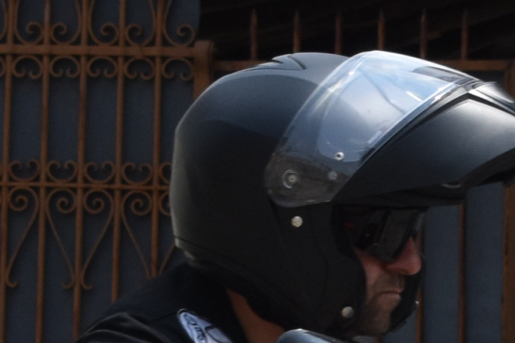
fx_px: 5779
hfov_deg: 5.1
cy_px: 695
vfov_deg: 3.4
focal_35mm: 404
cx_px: 510
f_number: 6.3
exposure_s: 1/1600
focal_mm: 40
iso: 400
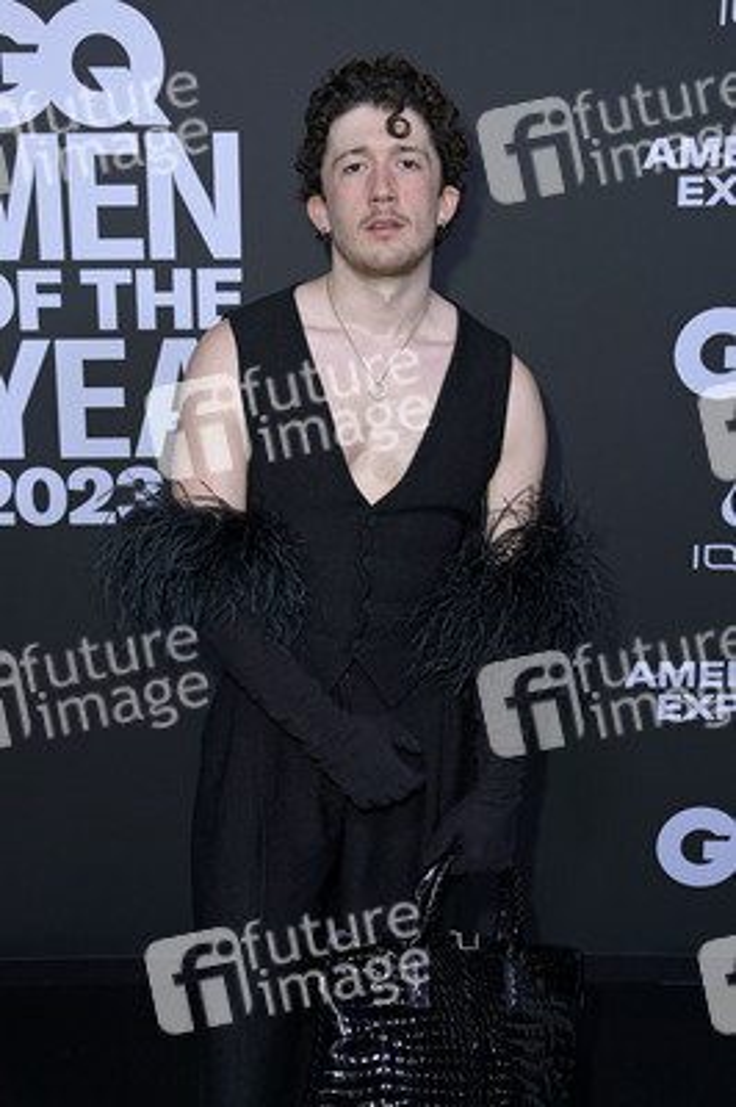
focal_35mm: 40
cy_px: 554
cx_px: 368
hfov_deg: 33.3
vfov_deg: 48.5
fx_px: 1229
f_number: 5.6
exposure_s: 1/250
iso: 1000
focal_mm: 40
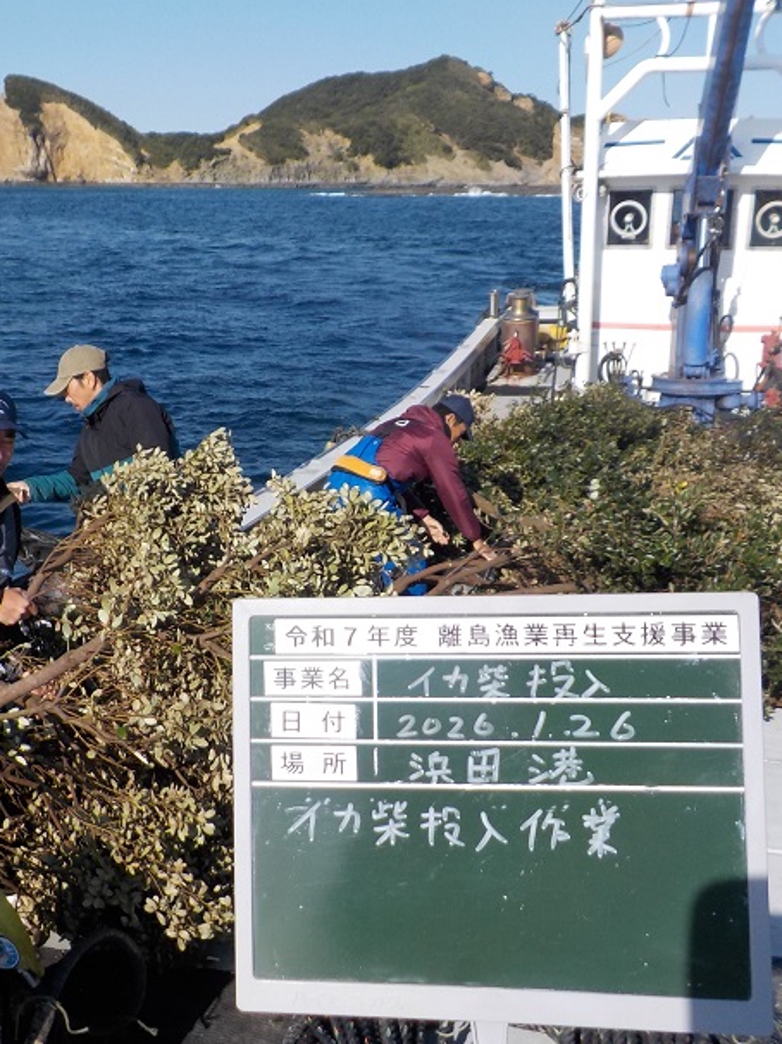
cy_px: 525
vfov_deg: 45.8
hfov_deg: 34.8
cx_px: 269
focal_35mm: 41
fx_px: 1236
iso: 125
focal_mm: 4.1
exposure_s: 1/1250
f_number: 3.3
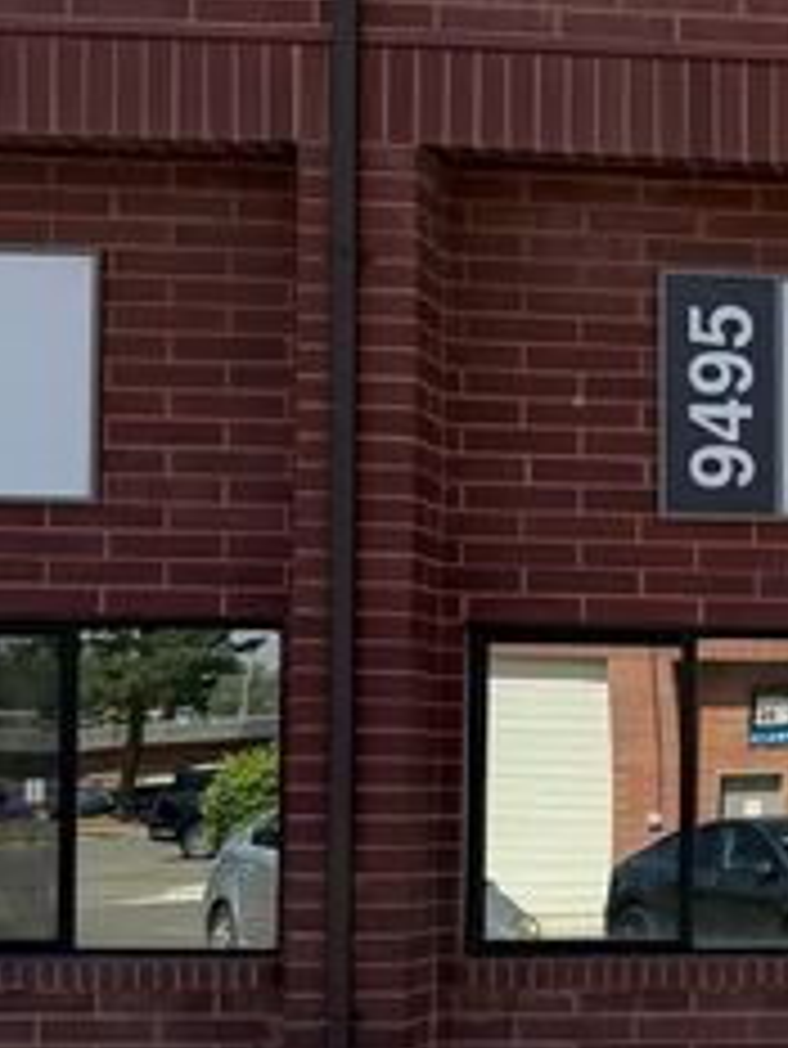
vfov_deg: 22.1
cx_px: 1400
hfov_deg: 14.8
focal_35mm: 88
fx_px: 2669
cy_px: 753
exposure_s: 1/4167
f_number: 1.78
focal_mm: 6.76
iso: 100
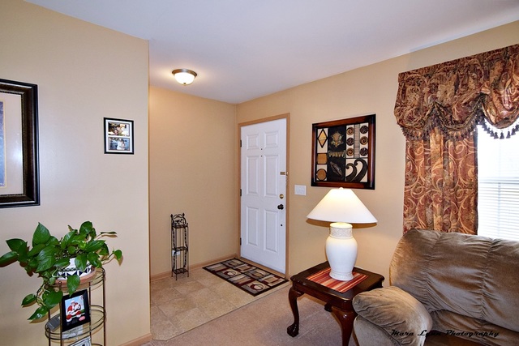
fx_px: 238
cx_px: 260
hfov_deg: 95.0
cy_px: 173
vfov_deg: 72.1
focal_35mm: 16
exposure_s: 1/125
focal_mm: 11
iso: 800
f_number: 5.6
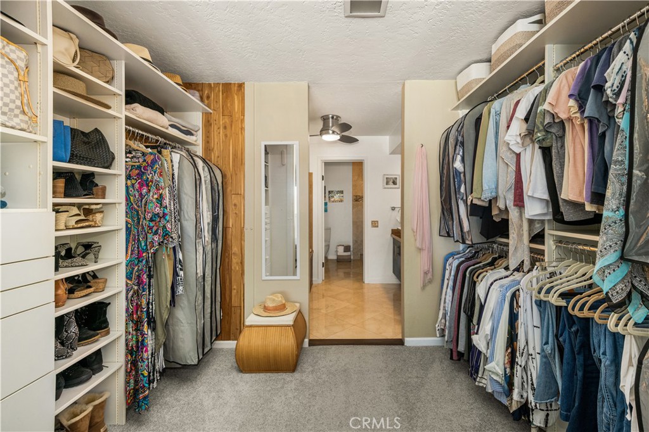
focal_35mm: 15
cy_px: 216
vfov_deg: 77.3
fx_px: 270
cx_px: 324
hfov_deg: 100.4
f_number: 6.3
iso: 100
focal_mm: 15
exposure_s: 1/3
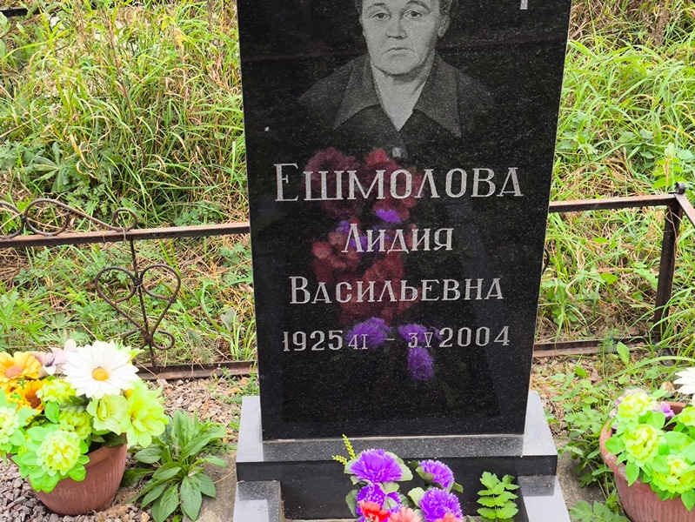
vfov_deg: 29.1
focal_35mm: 50
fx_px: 1004
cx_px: 348
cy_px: 261
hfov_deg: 38.2
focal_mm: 4.71
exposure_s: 1/224
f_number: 1.7
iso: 50
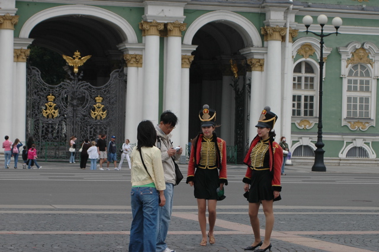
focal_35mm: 120
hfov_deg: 17.1
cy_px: 126
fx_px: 1263
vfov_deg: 11.4
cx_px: 190
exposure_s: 1/250
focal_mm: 80
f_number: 8
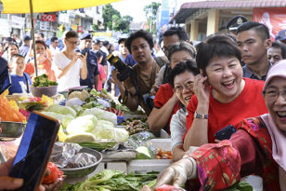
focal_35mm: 42
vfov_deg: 31.6
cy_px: 130
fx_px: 333
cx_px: 114
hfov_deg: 46.2
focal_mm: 19
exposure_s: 1/250
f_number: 4
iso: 200
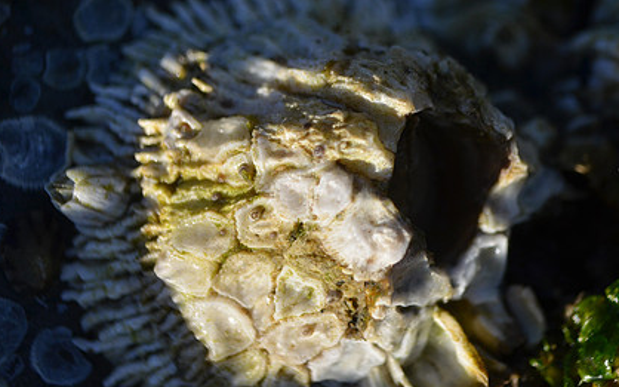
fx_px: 1501
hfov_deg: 23.2
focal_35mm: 89
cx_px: 385
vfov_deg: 14.7
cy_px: 165
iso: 400
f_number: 5.3
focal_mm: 42
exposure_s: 1/1250
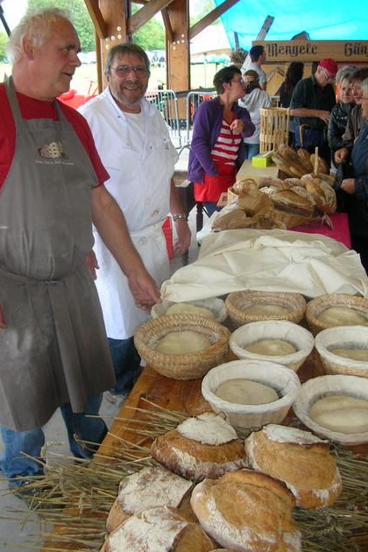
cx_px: 160
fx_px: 567
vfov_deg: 51.9
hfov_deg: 35.9
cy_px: 278
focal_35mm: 37
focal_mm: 5.8
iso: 50
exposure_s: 1/30
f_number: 2.8
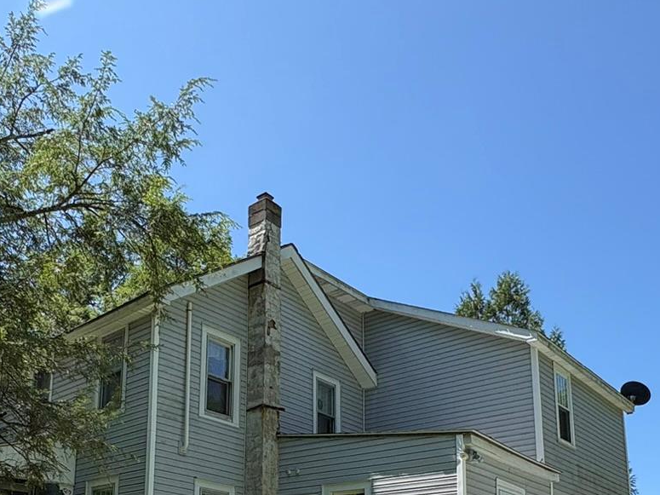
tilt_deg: +10.2
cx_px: 234
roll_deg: -2.2
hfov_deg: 49.5
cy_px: 475
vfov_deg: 35.6
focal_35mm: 37
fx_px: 705
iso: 40
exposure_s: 1/675
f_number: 2.2
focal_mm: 2.22
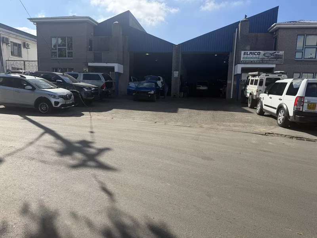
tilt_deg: -7.8
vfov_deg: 56.8
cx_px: 158
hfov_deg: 71.6
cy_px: 119
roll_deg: -1.0
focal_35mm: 24
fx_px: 220
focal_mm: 6.76
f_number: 1.78
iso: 80
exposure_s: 1/4673
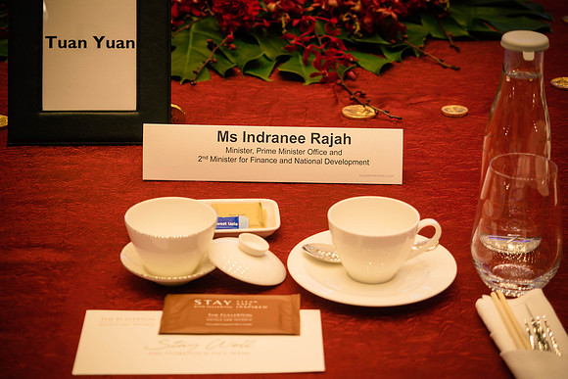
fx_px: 1362
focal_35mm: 86
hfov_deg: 23.6
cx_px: 284
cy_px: 190
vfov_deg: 15.8
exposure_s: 1/125
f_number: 2.8
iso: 400
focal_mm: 40
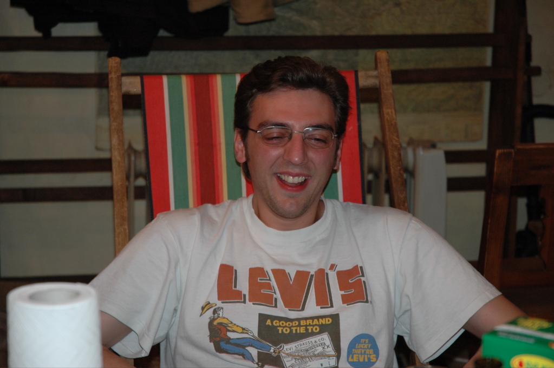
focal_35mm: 105
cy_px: 184
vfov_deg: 13.0
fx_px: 1614
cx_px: 277
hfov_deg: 19.5
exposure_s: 1/60
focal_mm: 70
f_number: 4.5
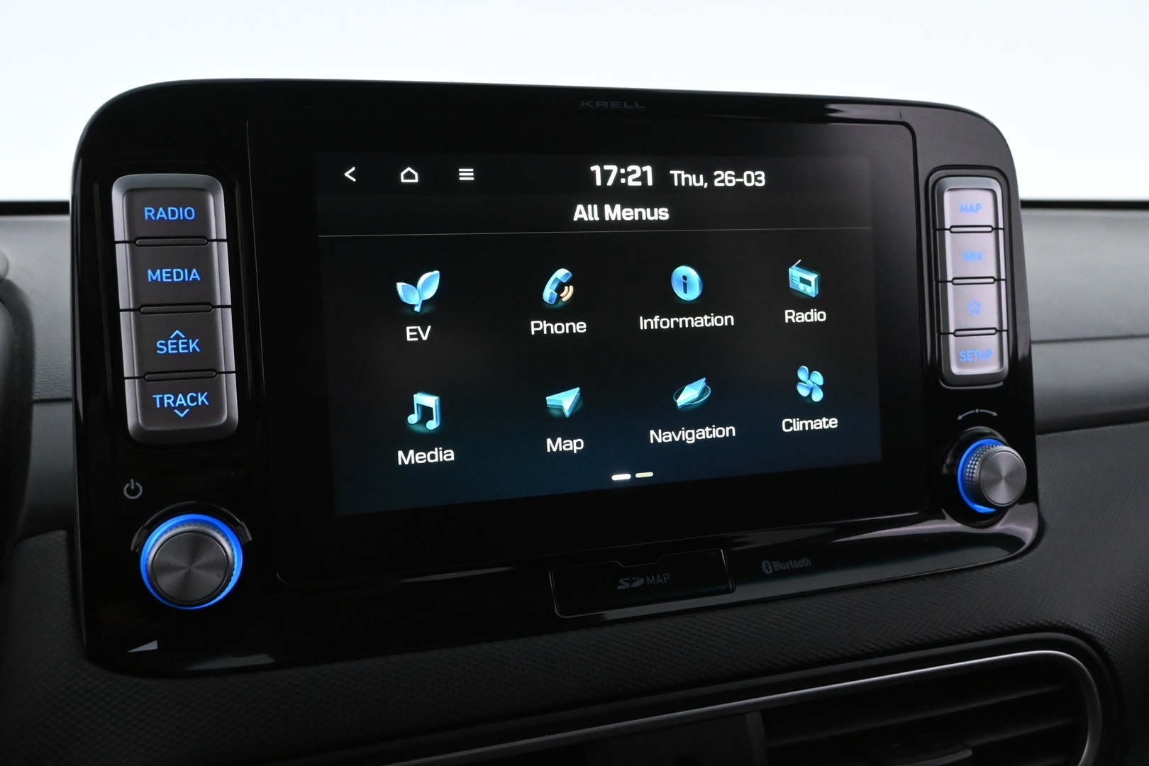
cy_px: 383
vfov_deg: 41.7
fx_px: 1005
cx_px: 574
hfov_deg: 59.5
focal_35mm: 32
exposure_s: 1/60
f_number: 5.6
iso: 6400
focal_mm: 21
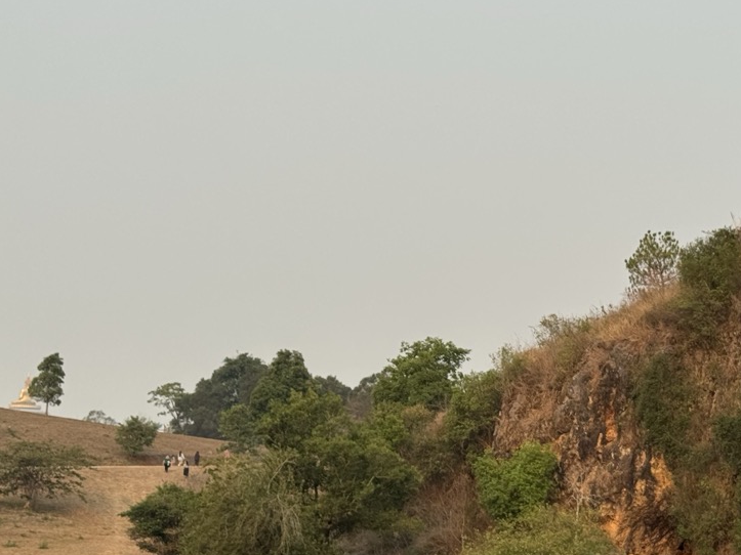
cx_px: 475
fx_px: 1819
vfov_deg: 17.4
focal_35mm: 85
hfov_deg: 23.0
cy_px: 313
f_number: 1.78
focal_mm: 6.76
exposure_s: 1/2179
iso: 64
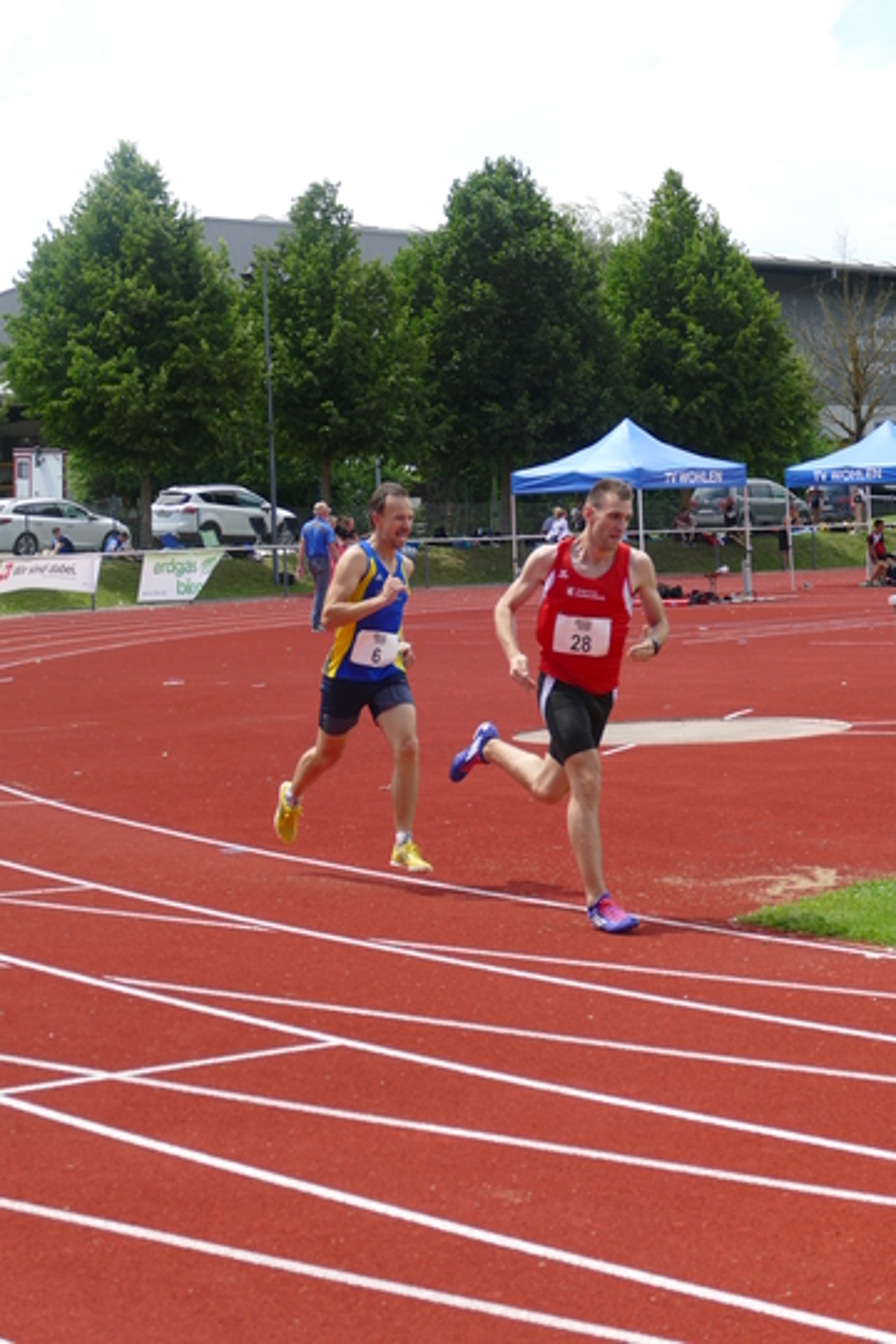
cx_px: 448
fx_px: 2874
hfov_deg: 17.7
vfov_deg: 26.3
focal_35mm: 77
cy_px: 672
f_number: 3.7
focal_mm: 28.21
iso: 160
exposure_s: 1/800
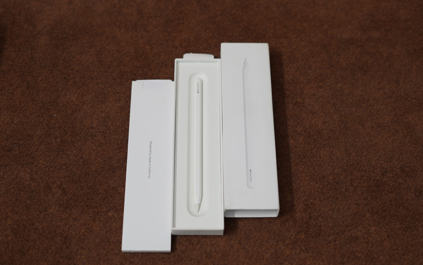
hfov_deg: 38.9
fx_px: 599
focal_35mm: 52
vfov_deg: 24.9
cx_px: 208
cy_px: 142
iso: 320
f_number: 2.5
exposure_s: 1/100
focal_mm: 50
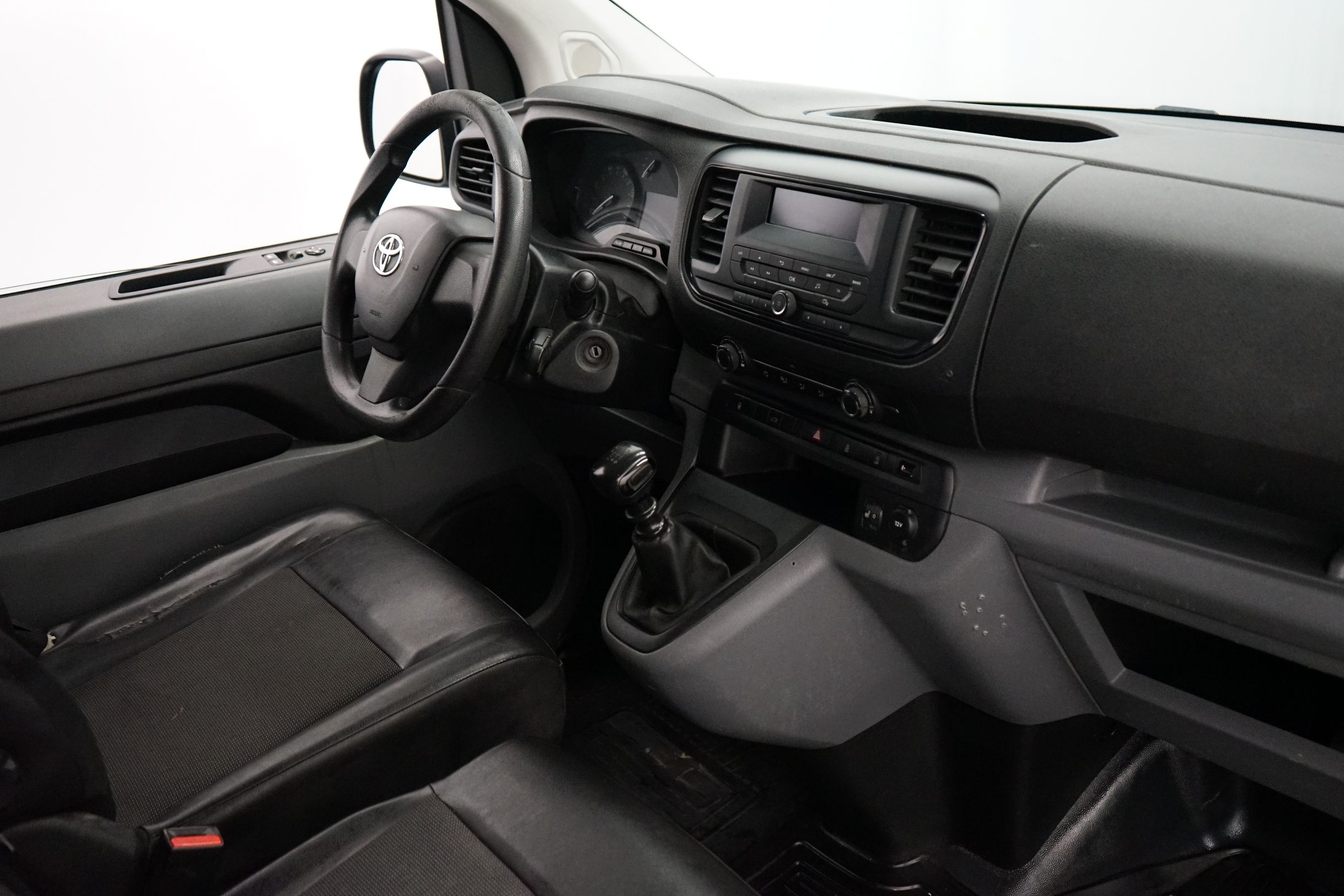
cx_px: 691
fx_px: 1232
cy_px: 459
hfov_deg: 57.2
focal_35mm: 33
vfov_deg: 40.0
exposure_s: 1/160
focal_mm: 32
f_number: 4
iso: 5000
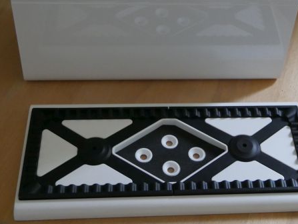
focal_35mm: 68
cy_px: 29
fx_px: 586
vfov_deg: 21.2
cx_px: 199
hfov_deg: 28.4
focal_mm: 19
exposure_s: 1/60
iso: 3200
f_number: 3.8
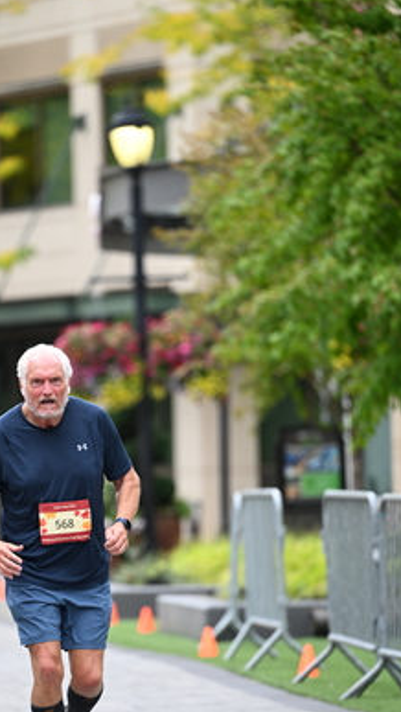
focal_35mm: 298
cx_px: 97
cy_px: 427
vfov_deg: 7.2
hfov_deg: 4.1
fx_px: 5627
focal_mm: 200
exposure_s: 1/1250
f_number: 2.8
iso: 640
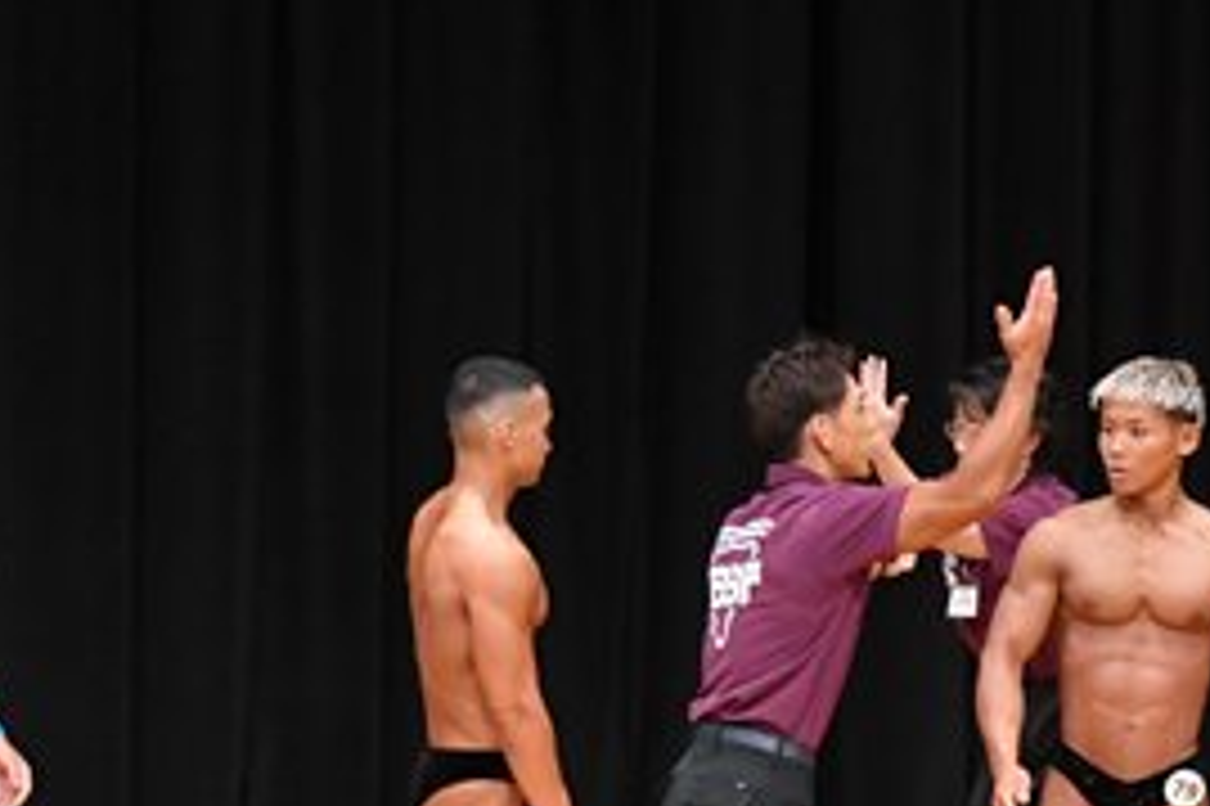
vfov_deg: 3.9
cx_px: 1577
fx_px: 11891
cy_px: 671
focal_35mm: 354
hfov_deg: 5.8
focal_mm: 82
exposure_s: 1/400
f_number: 5.6
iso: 4000
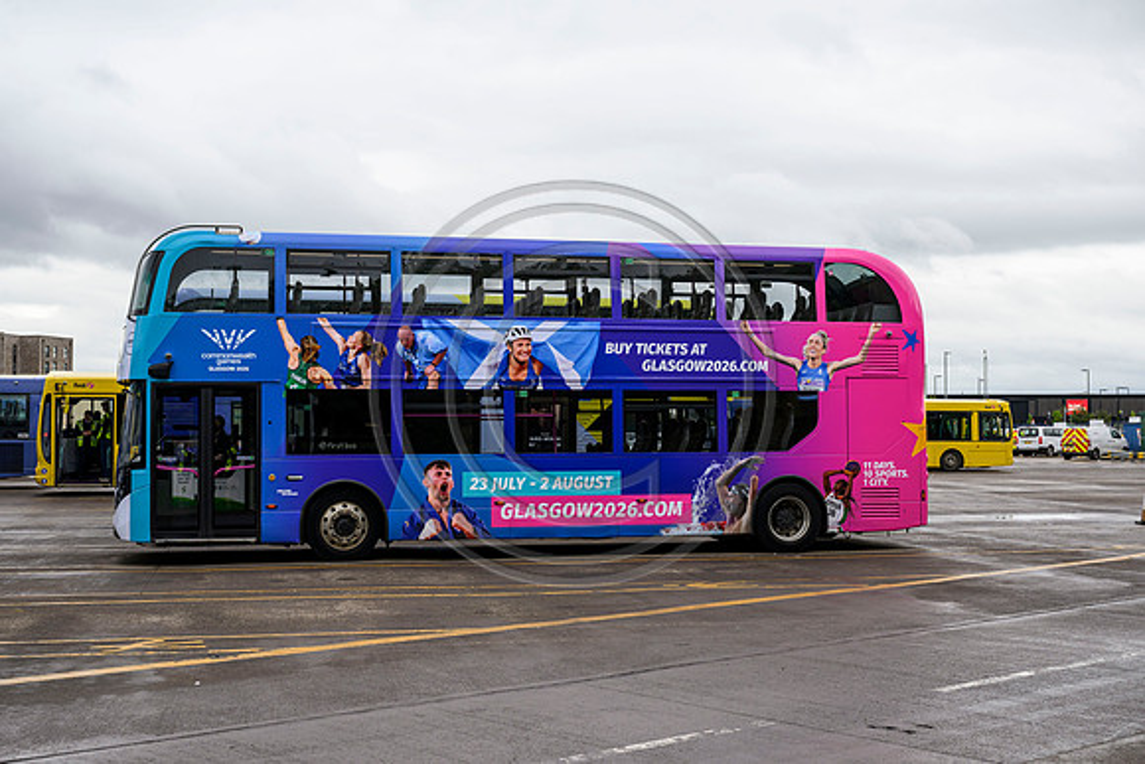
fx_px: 1400
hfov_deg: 44.5
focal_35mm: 44
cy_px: 382
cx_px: 572
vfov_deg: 30.5
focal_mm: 44
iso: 500
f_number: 8
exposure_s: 1/160
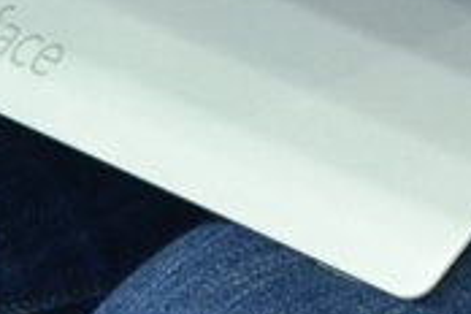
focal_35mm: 451
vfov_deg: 3.0
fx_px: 5897
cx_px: 517
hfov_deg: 4.6
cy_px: -66
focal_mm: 55
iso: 2200
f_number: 5.6
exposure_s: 1/15
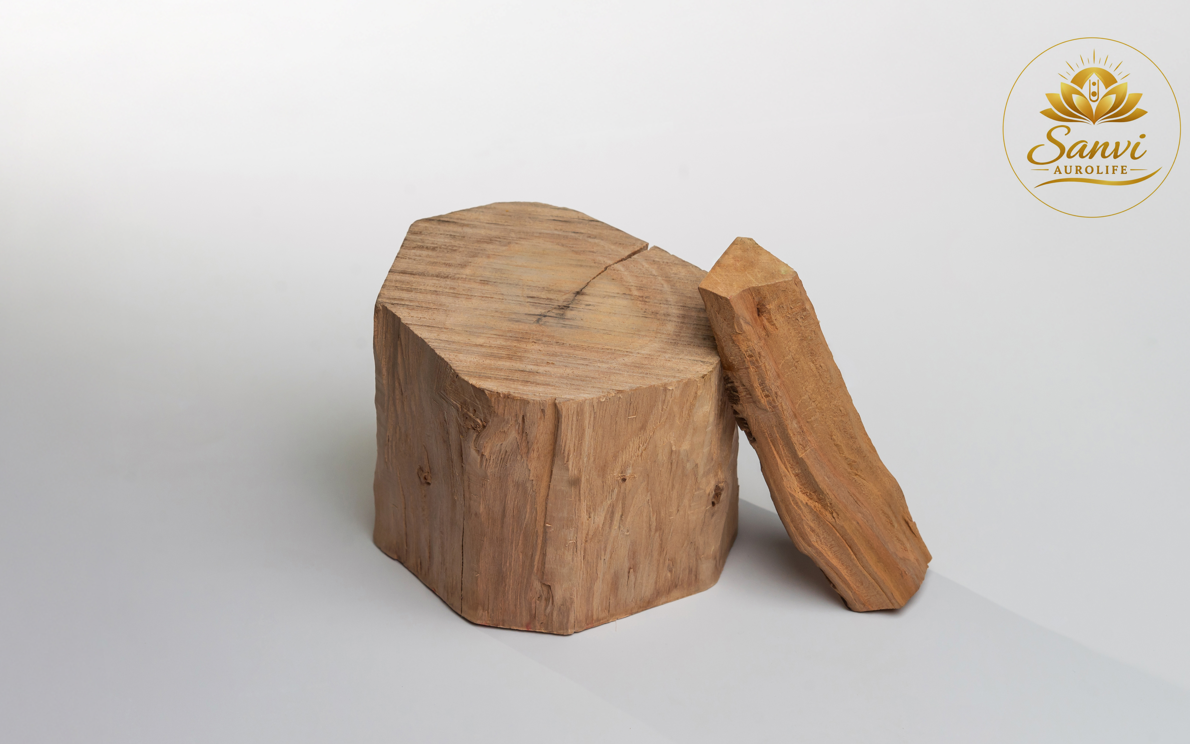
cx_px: 588
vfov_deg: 14.2
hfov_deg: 22.6
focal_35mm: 92
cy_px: 416
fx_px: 2984
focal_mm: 85
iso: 160
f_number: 10
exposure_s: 1/200
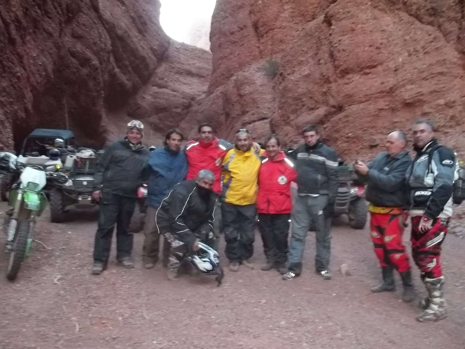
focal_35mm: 33
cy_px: 174
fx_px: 443
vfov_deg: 42.9
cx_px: 232
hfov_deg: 55.4
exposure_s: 1/30
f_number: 3.3
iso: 320
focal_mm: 5.9
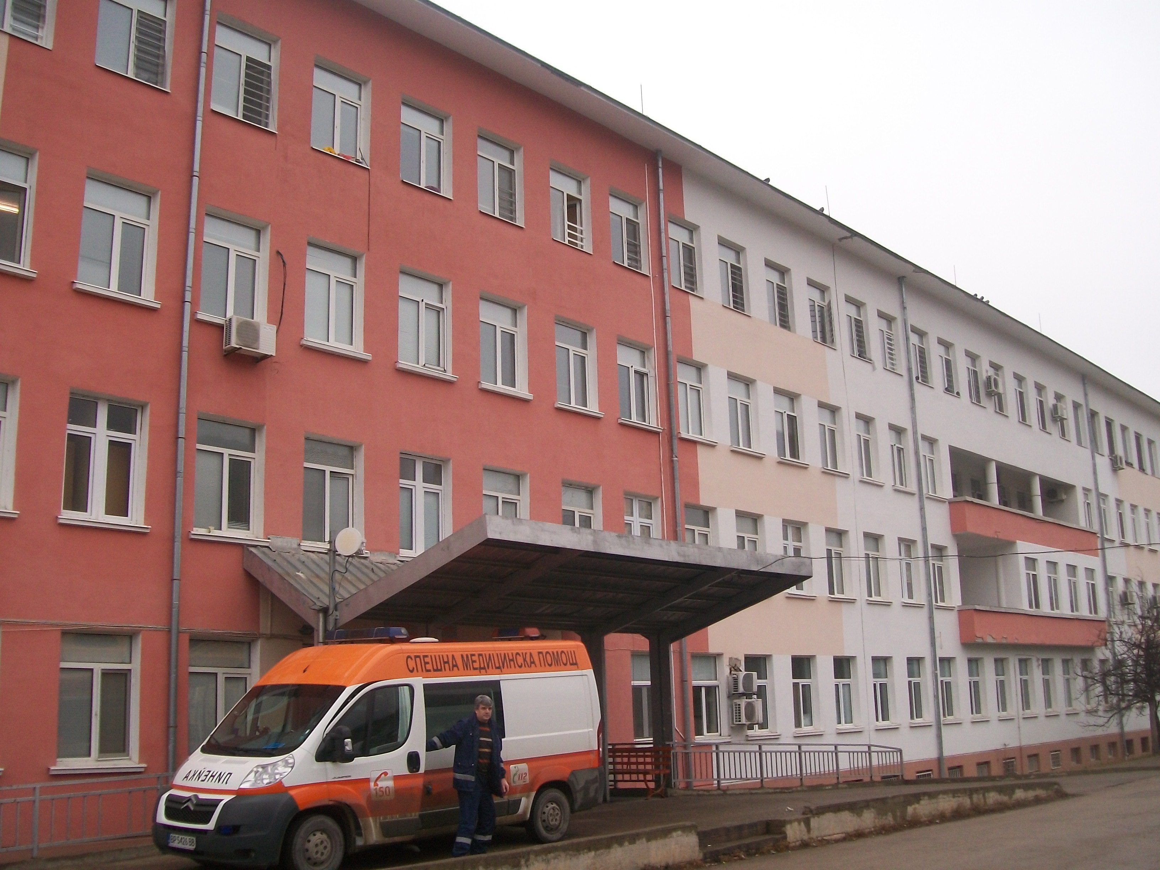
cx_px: 580
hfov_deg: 51.4
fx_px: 1206
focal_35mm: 36
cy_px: 435
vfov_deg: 39.7
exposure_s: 1/200
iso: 80
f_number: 2.7
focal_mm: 6
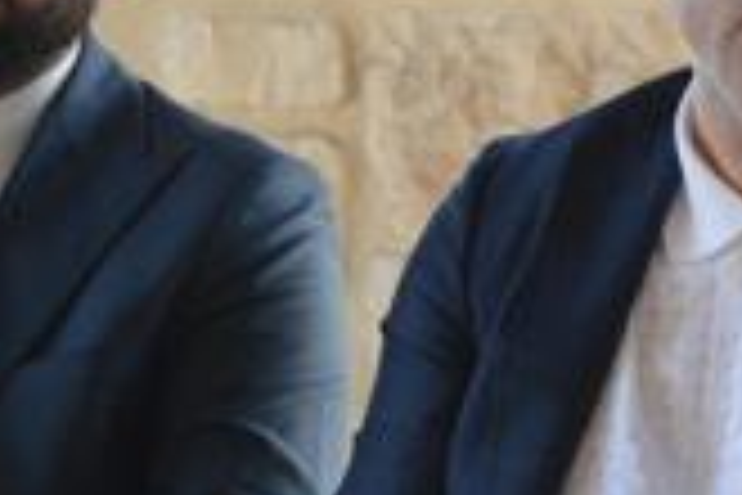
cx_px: 805
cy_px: 284
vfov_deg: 5.1
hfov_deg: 7.6
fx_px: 5523
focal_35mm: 268
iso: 400
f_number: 5.3
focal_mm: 48
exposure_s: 1/40
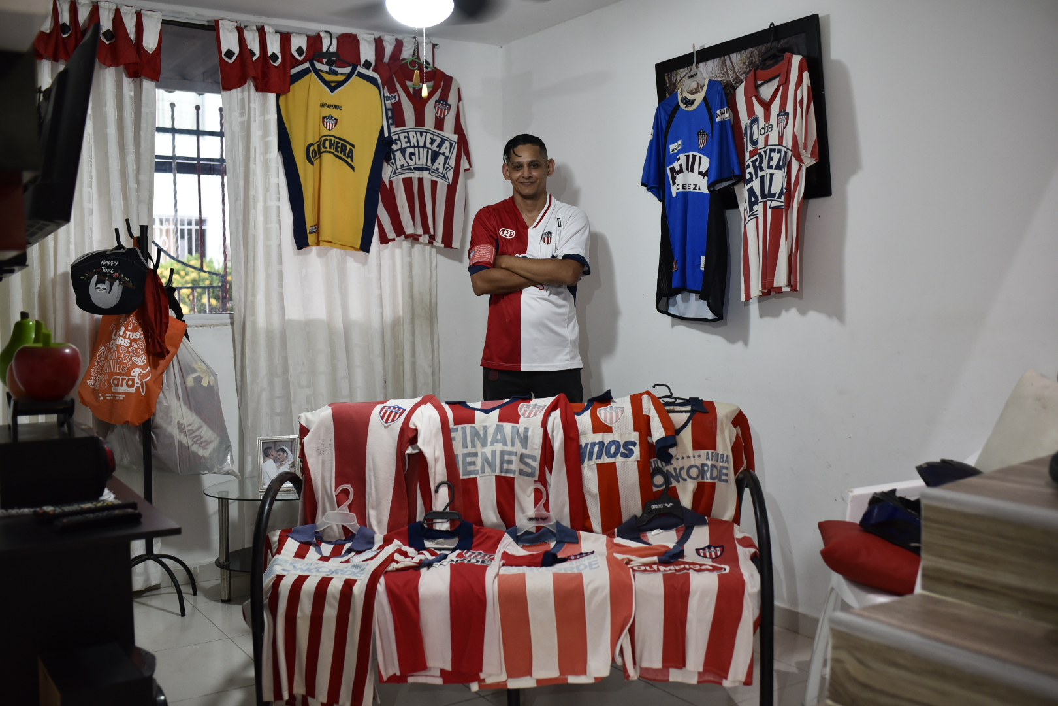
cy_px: 353
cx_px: 529
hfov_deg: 54.4
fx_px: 1029
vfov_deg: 37.9
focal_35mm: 35
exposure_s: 1/30
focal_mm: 35
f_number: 2.5
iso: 1000
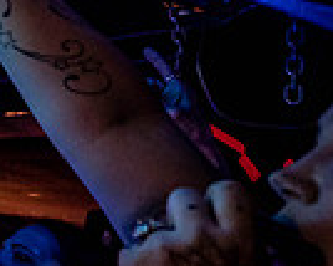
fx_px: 650
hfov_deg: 16.7
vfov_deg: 22.8
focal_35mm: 66
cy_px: 55
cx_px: -407
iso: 3200
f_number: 2.8
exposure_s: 1/160
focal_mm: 14
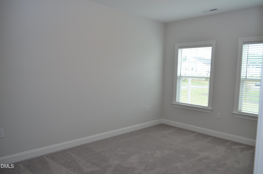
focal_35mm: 27
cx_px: 132
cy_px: 87
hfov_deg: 67.5
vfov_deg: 47.7
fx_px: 197
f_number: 5
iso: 400
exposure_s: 1/100
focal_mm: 18
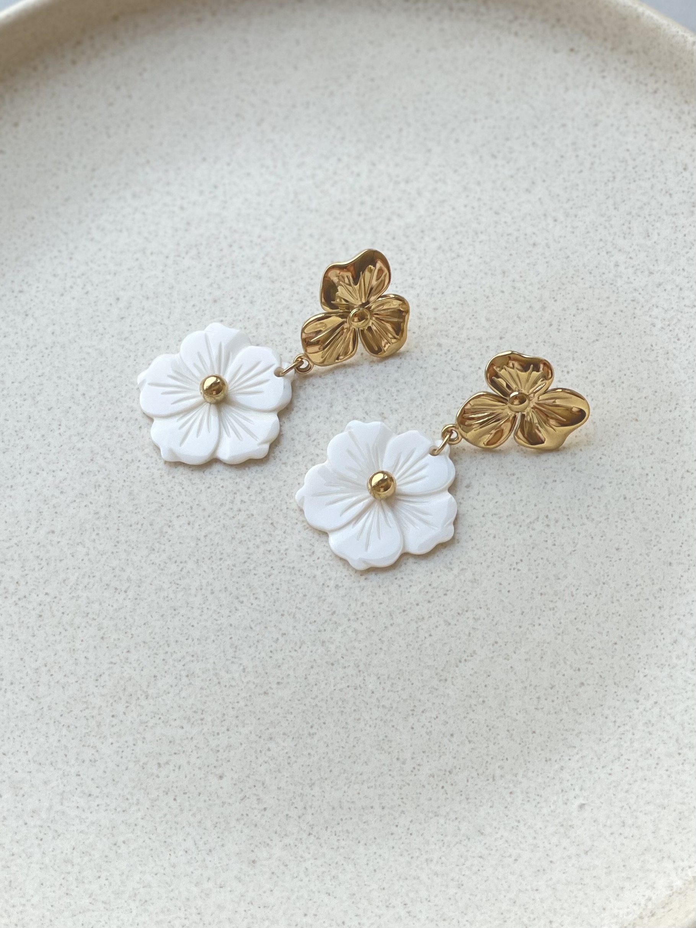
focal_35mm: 64
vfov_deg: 30.3
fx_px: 1716
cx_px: 348
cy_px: 464
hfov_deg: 22.9
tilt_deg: -63.5
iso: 50
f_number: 2.2
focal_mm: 7.5
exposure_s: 1/121
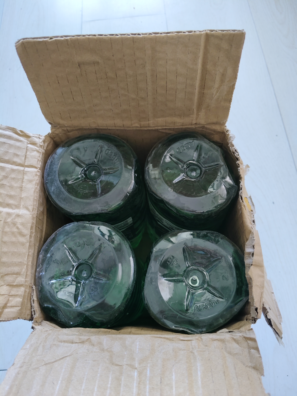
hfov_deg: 53.1
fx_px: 297
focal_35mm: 26
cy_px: 198
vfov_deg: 67.3
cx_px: 148
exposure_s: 1/33.3
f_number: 1.79
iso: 995
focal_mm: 4.84
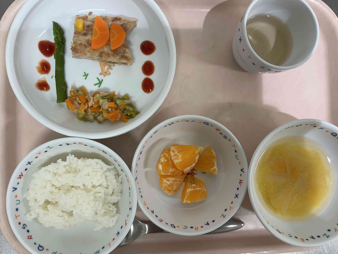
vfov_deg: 48.2
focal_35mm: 29
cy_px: 127
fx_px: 283
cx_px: 169
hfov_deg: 61.7
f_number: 1.8
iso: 40
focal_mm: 3
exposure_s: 1/60
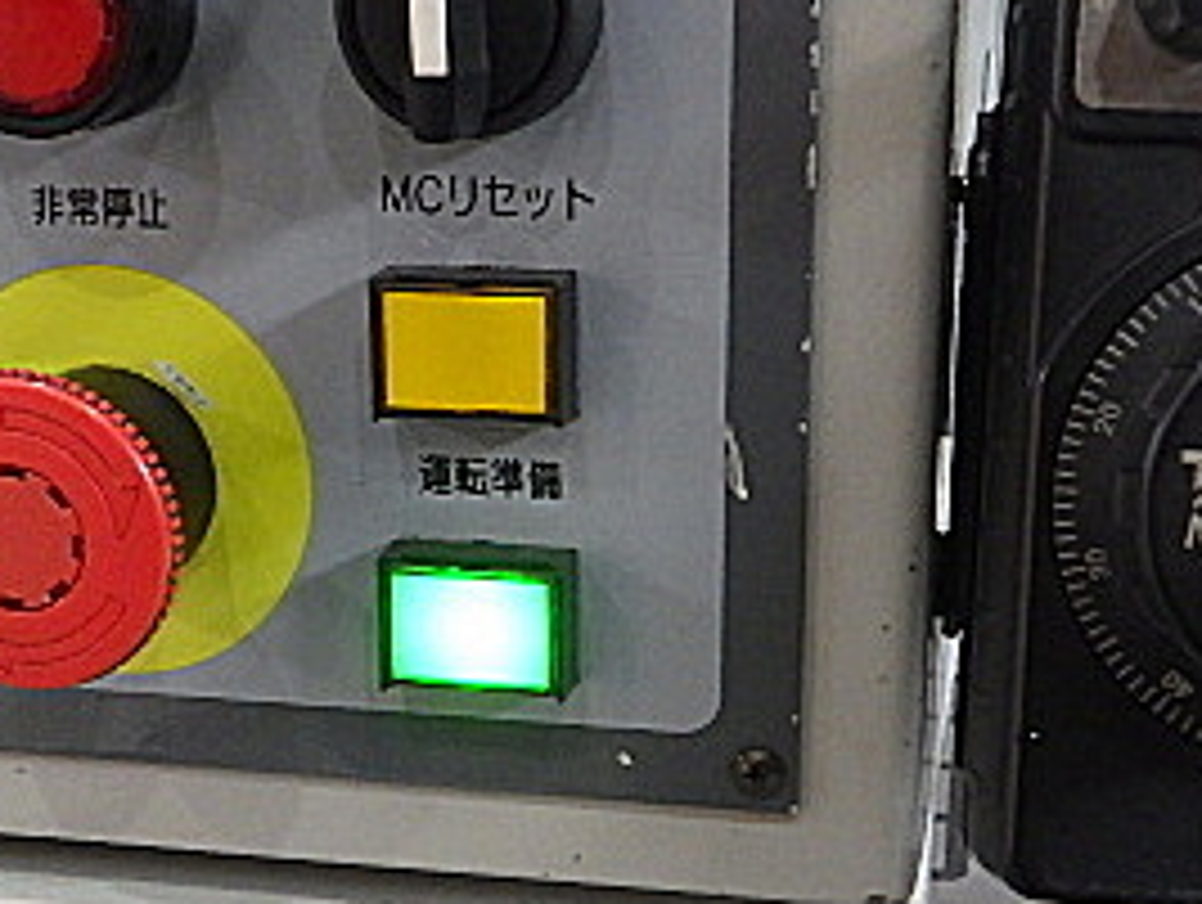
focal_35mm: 67
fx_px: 2330
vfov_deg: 21.9
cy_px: 571
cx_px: 509
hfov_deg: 28.9
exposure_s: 1/45
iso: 640
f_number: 3.5
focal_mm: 5
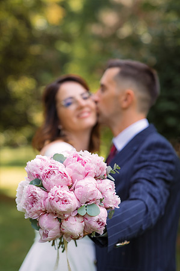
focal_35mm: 85
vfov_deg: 23.9
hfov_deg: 16.0
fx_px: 639
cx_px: 90
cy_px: 136
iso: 400
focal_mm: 85
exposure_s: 1/400
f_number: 3.2
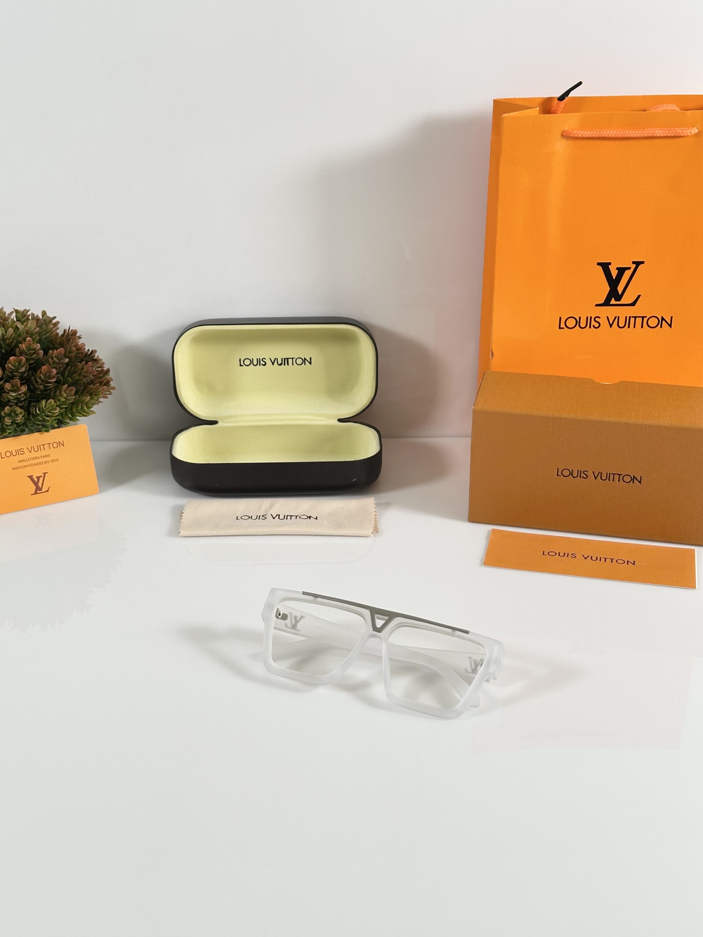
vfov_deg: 39.7
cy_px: 468
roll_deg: -0.3
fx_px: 1300
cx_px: 352
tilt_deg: -26.5
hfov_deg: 30.3
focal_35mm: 48
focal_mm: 6.86
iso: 80
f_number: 1.78
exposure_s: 1/139
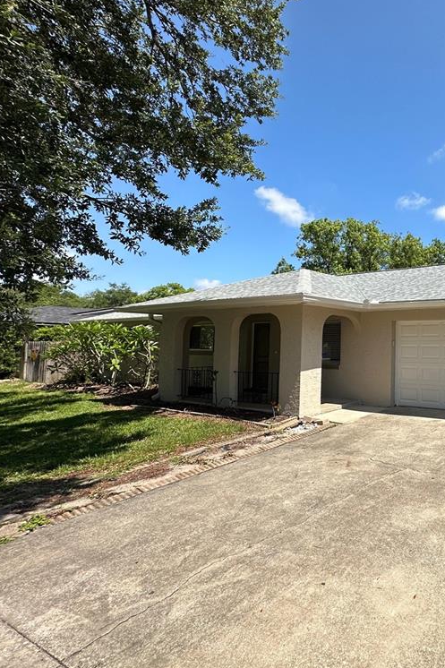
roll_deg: -0.1
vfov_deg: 84.0
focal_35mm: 20
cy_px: 327
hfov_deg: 50.9
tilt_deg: +3.1
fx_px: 371
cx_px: 437
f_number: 2.2
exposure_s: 1/1949
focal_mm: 2.22
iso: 50
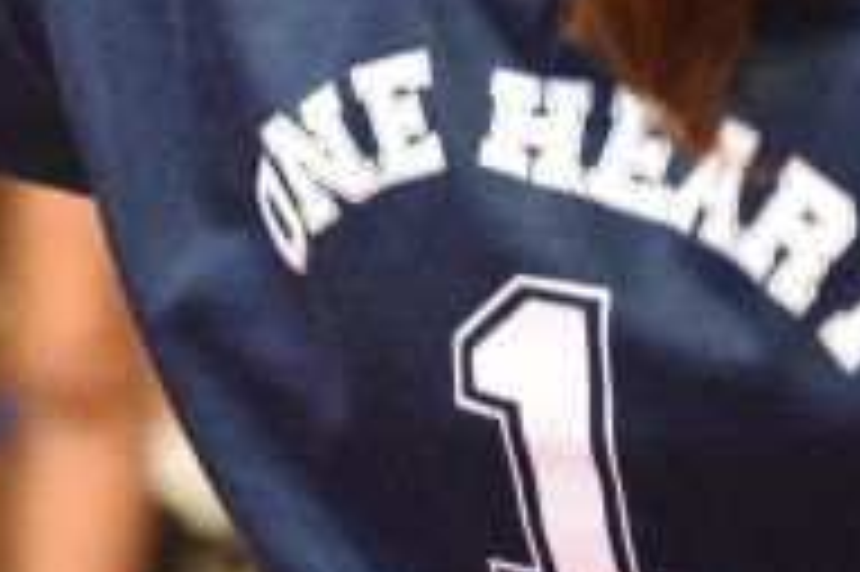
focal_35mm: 327
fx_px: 7805
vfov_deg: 4.2
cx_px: 378
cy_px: 36
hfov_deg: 6.3
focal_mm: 78
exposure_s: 1/30
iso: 12800
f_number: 4
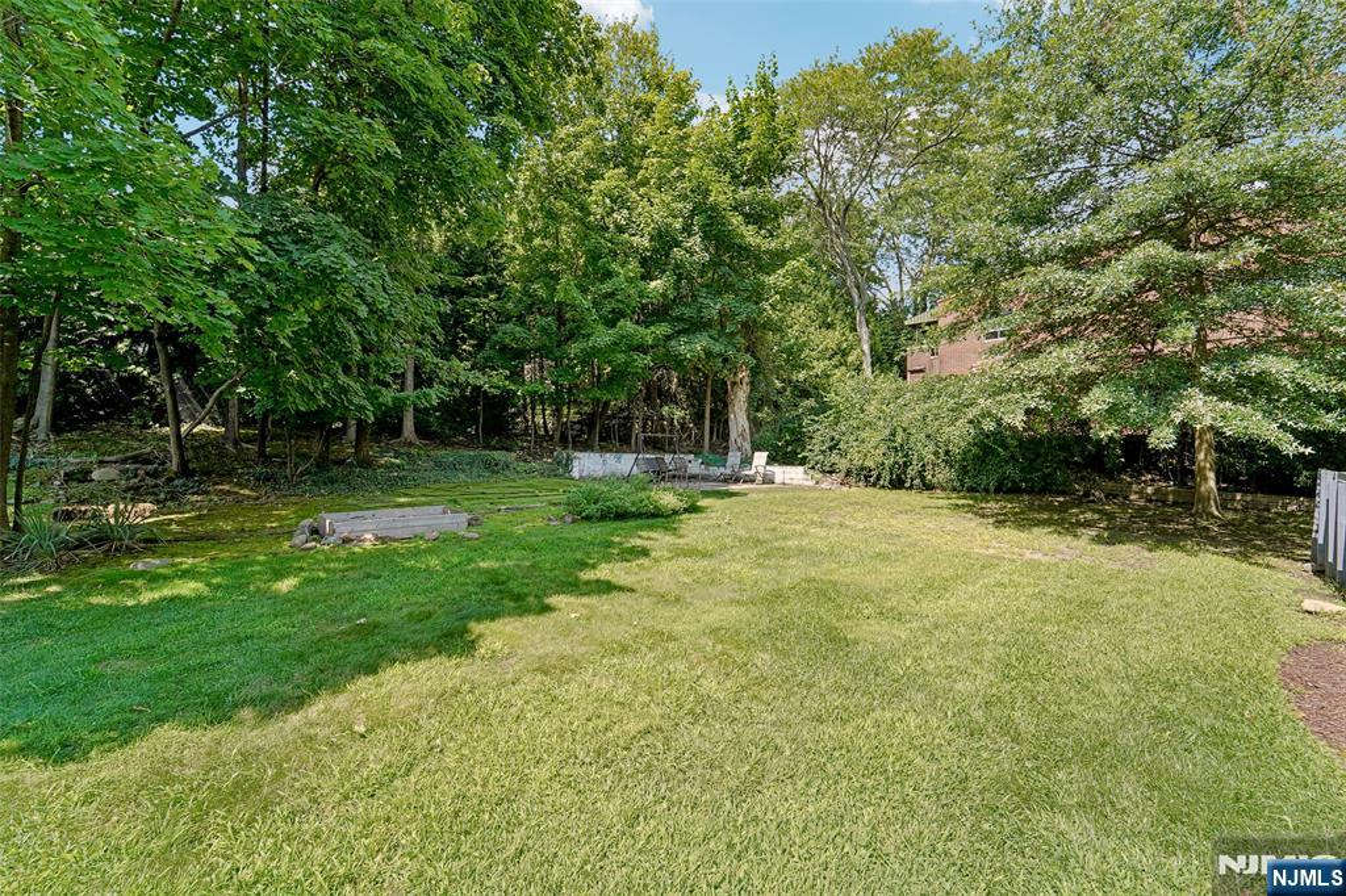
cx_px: 673
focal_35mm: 14
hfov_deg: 104.3
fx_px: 523
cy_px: 448
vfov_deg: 81.2
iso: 400
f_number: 8
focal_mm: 14
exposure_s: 1/125
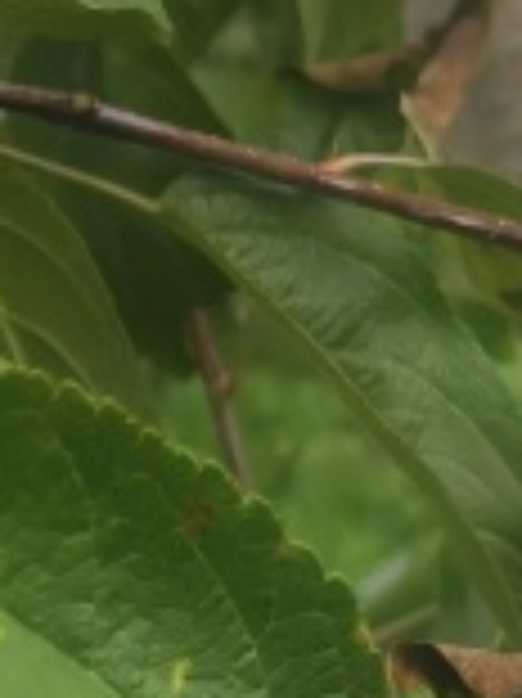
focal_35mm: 158
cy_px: 79
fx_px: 3181
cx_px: -302
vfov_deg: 12.4
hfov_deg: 9.1
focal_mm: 5.6
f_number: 1.57
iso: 125
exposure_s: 1/2358
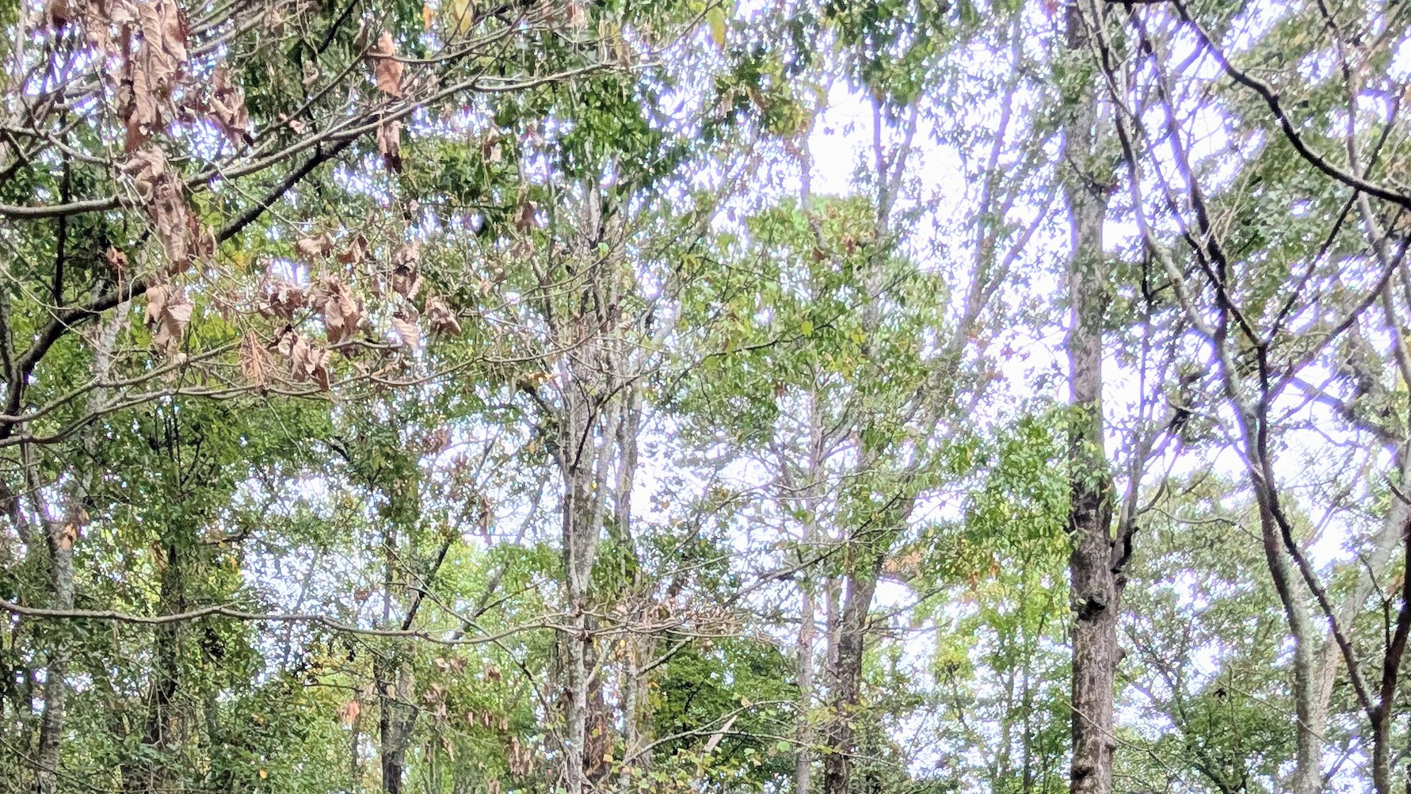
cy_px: 1128
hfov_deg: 63.4
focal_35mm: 30
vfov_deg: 28.6
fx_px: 1122
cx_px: 528
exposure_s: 1/159
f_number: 1.7
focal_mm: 2.02
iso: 46
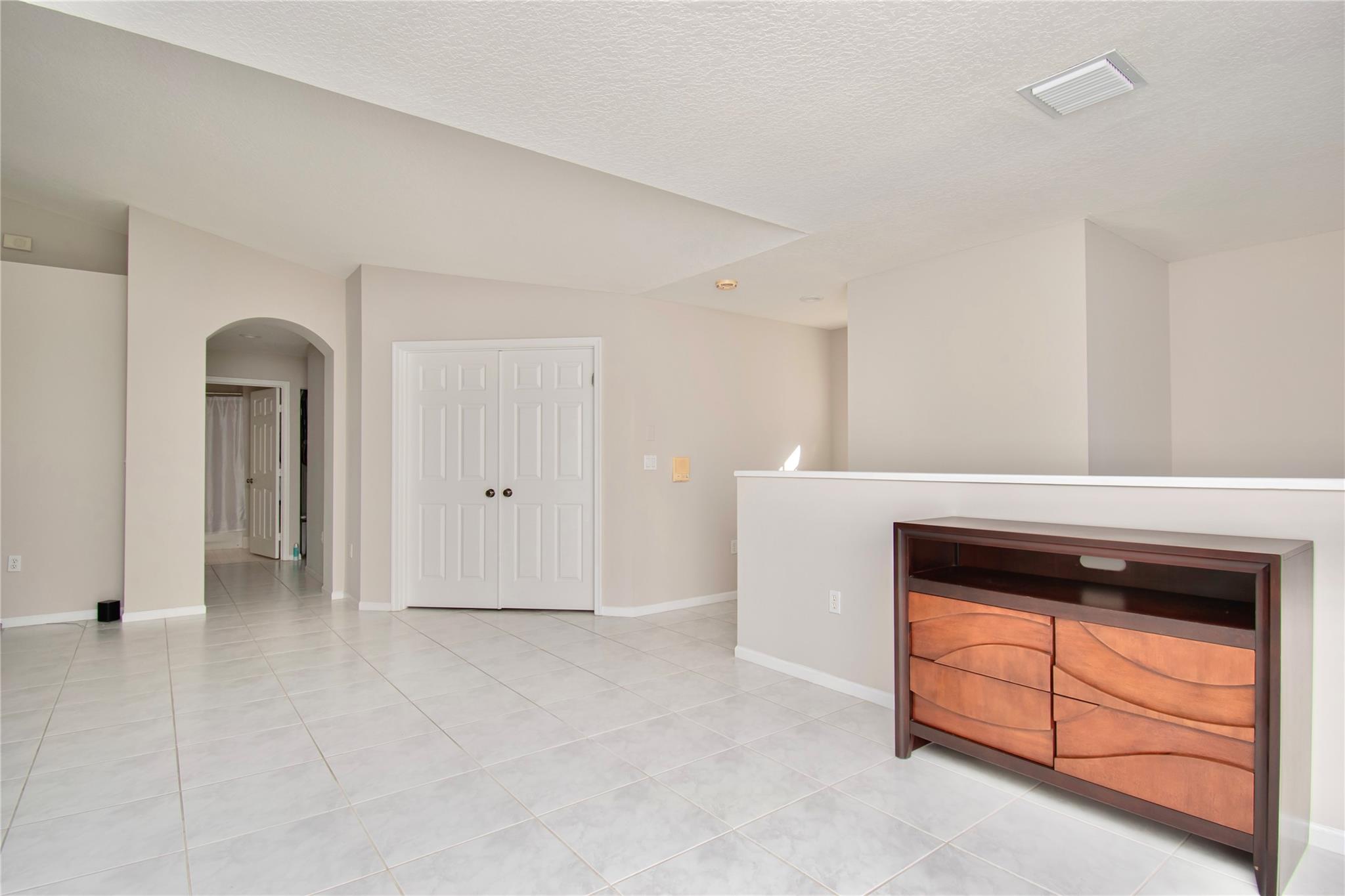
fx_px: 644
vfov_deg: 69.6
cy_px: 448
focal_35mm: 17
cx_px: 672
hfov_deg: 92.4
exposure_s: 1/125
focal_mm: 11.5
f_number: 5.6
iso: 280
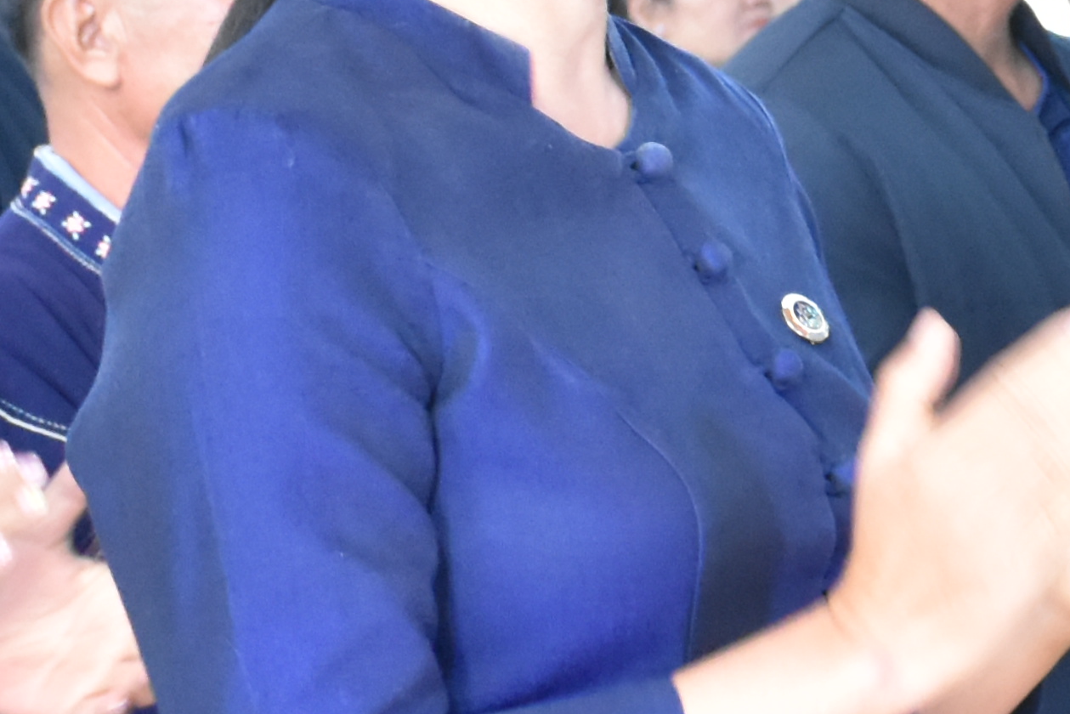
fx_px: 10196
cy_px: 722
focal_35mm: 343
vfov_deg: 4.0
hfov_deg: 5.8
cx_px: 2400
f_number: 6.3
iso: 3200
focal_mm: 48
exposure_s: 1/60
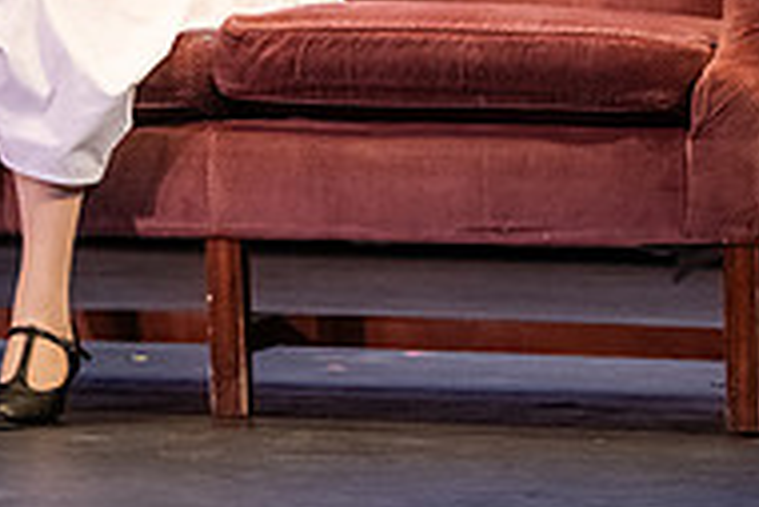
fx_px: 11246
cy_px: -234
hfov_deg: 3.9
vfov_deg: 2.6
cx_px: -112
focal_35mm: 533
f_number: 3.2
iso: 4000
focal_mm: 175
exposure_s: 1/250
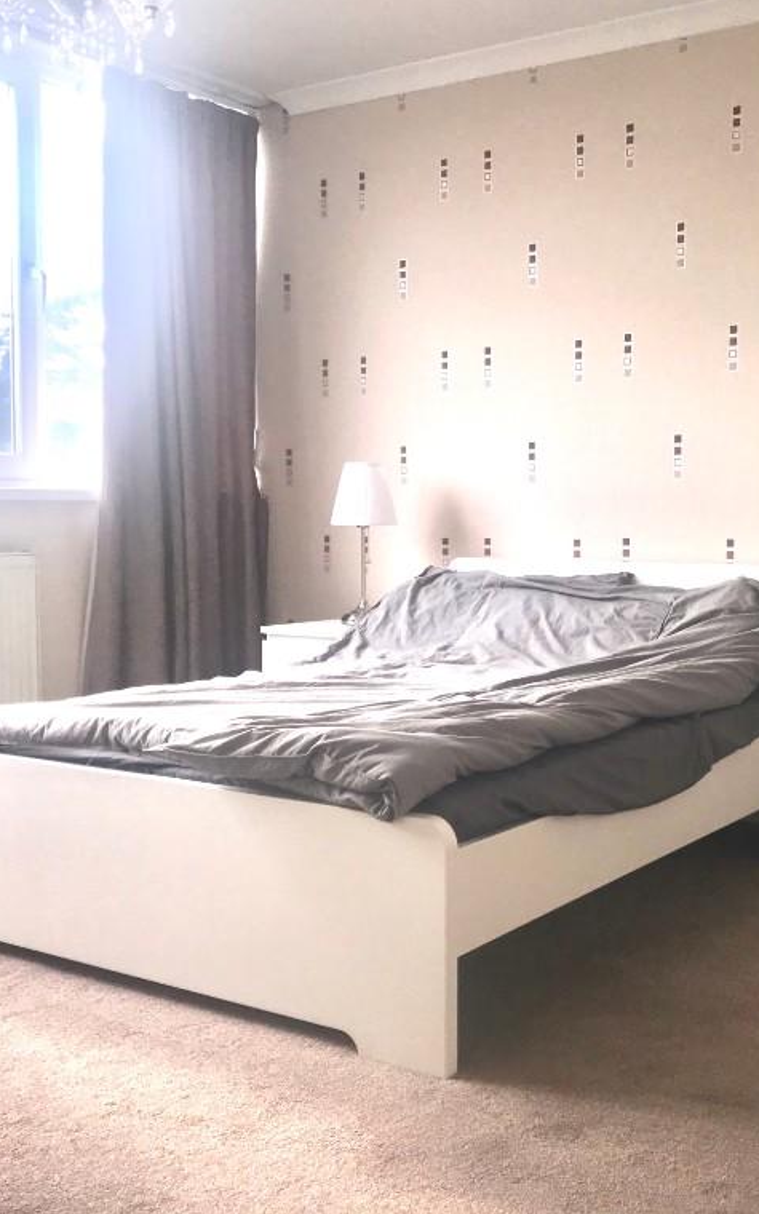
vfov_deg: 49.3
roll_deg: +0.8
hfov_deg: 31.6
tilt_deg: -2.7
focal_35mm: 40
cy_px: 602
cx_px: 546
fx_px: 1324
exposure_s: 1/301
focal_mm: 3.99
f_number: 1.8
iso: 20
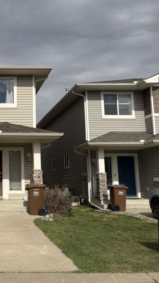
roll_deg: +0.7
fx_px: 285
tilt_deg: +8.4
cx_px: -14
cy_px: 142
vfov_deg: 52.8
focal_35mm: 38
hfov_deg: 28.5
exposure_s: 1/8850
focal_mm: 5.96
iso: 50
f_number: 1.6
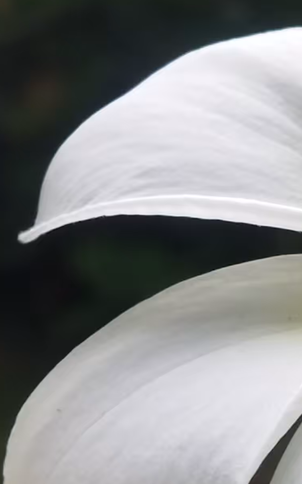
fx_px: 1251
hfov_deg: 12.8
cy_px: 269
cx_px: 503
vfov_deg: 21.9
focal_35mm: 95
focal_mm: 4.71
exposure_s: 1/311
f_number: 1.79
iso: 99
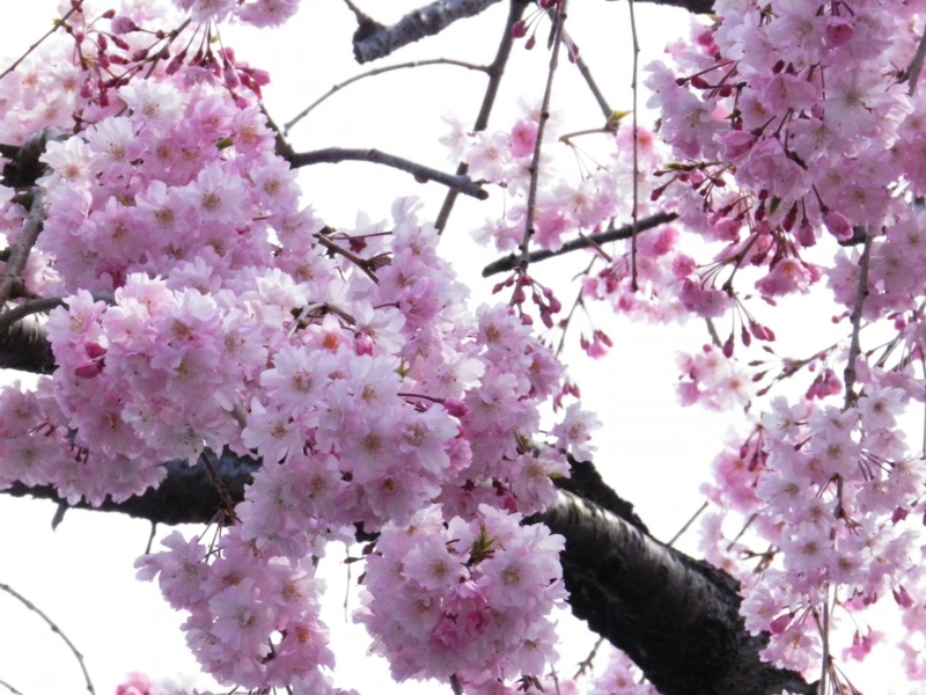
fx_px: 5751
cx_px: 463
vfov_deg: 6.9
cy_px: 348
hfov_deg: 9.2
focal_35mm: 215
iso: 800
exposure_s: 1/1500
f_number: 8
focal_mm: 38.2
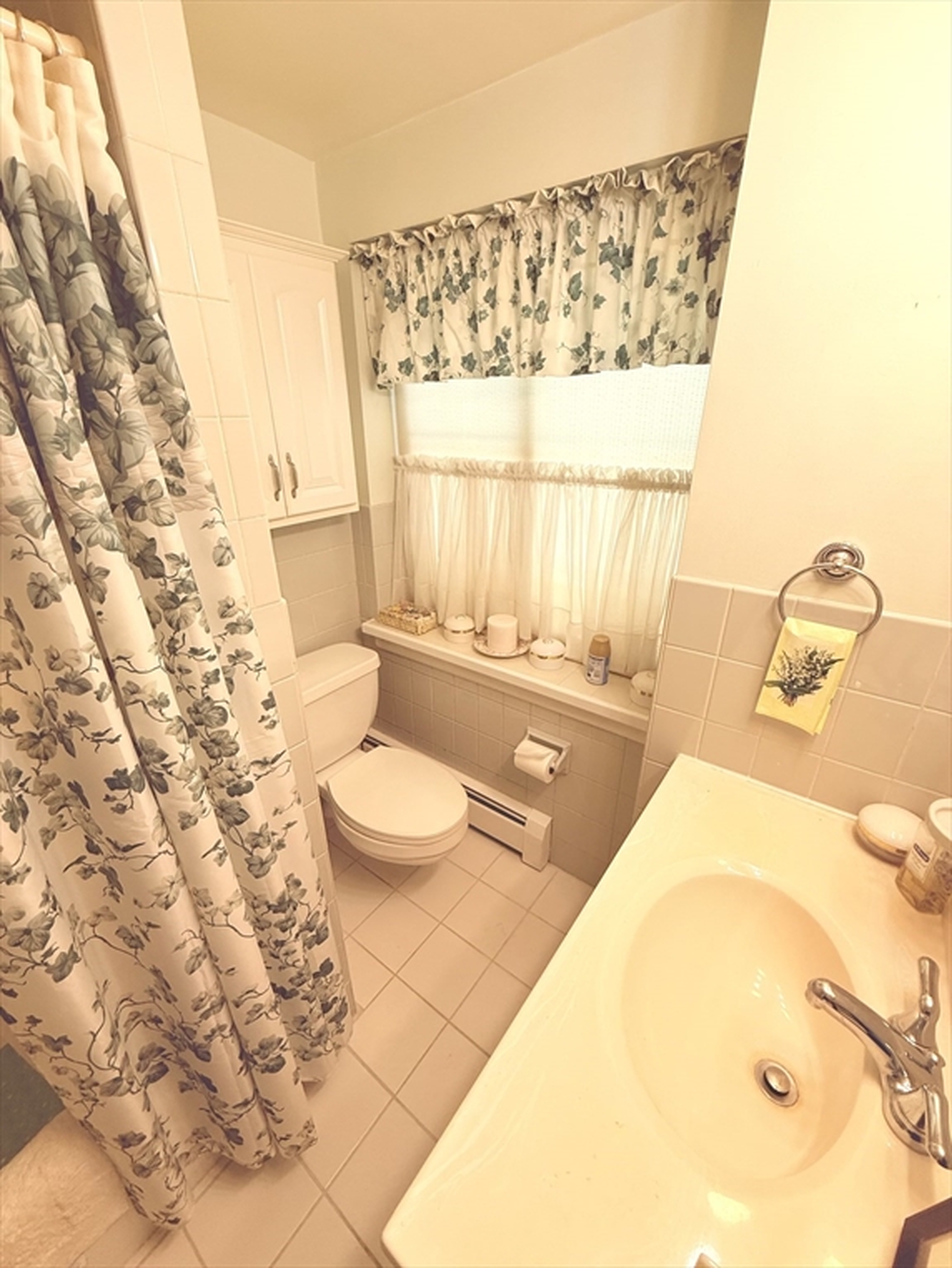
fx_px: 513
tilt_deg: -22.4
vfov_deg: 102.0
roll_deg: +0.6
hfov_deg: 85.7
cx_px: 476
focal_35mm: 14
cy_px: 634
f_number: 2.2
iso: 160
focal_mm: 2.22
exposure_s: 1/120
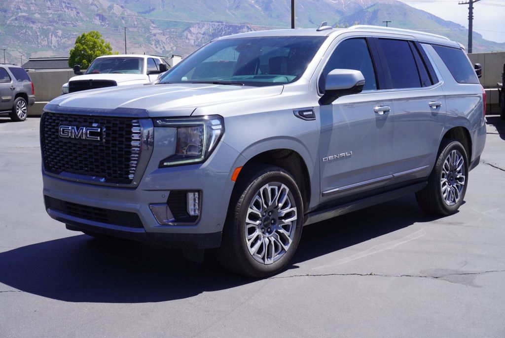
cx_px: 252
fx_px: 653
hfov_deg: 42.3
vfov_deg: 29.0
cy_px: 169
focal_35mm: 46
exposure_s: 1/125
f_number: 10
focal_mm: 31
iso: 100
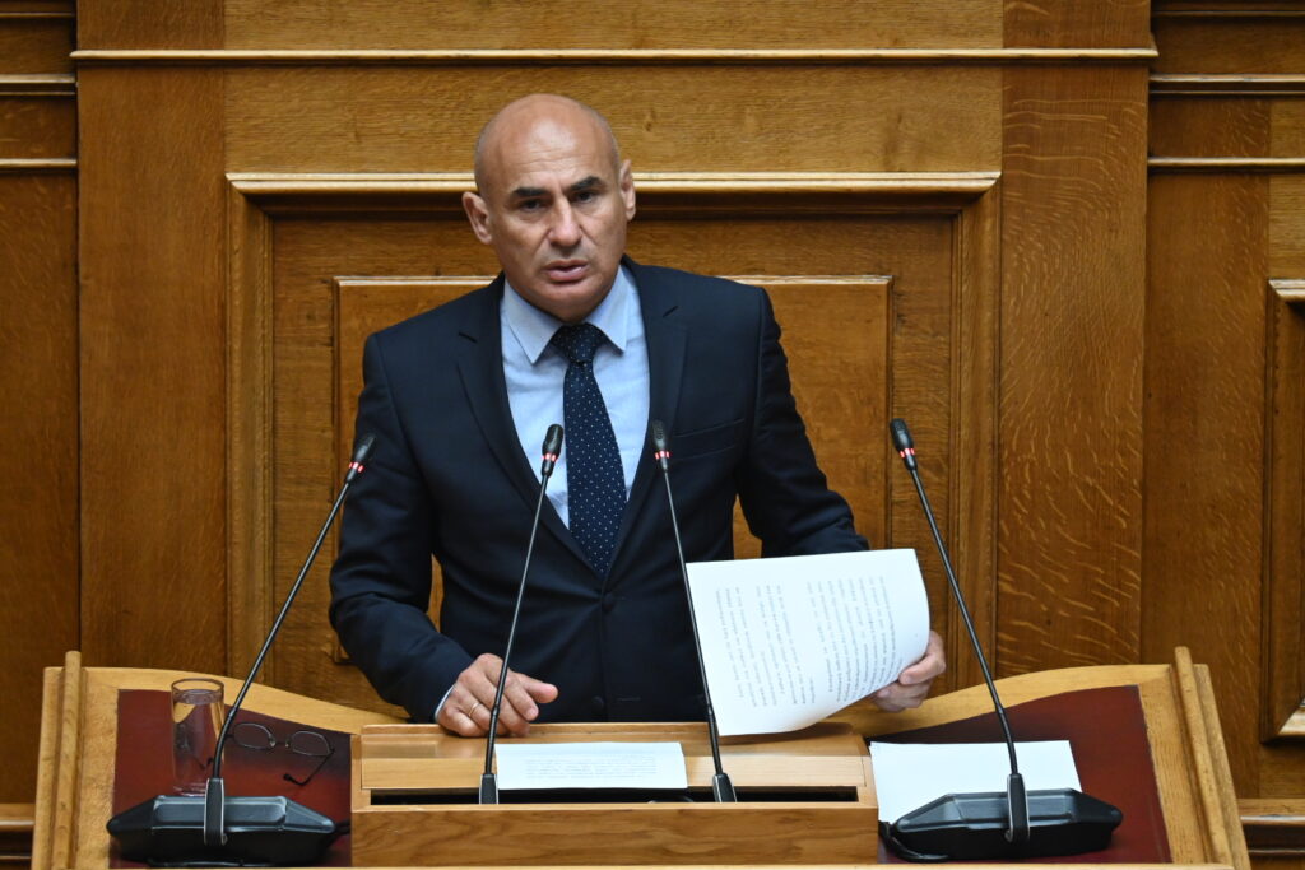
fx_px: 13595
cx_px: 652
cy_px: 435
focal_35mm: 375
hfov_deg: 5.5
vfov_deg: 3.7
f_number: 6.3
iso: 2500
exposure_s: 1/250
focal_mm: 250
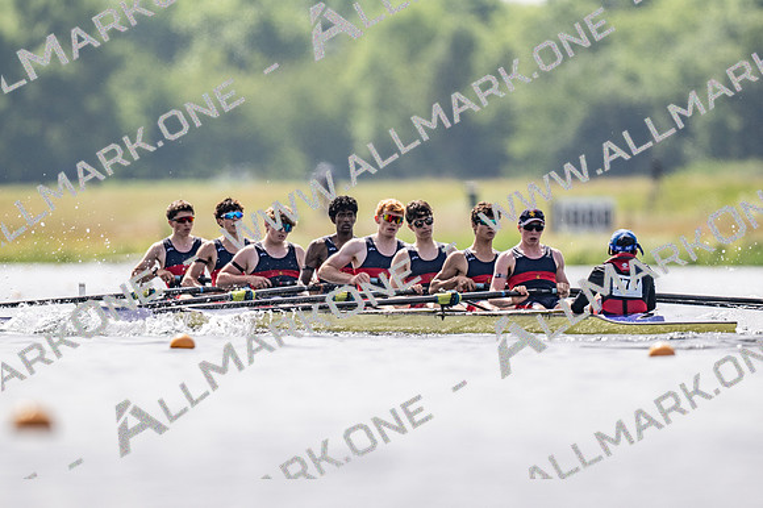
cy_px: 254
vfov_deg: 1.5
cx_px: 382
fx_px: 19063
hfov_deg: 2.3
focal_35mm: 900
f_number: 4
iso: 140
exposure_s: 1/2500
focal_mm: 600
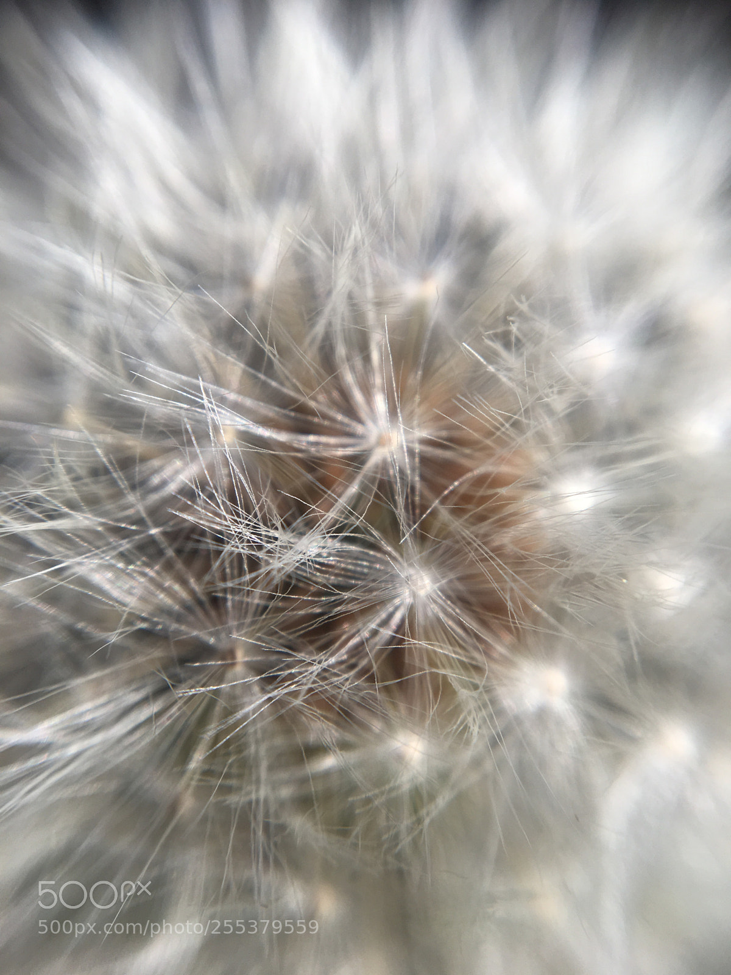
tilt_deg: -60.2
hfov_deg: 48.2
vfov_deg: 61.7
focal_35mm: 29
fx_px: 817
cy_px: 488
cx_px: 366
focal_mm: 4.15
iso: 25
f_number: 2.2
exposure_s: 1/370
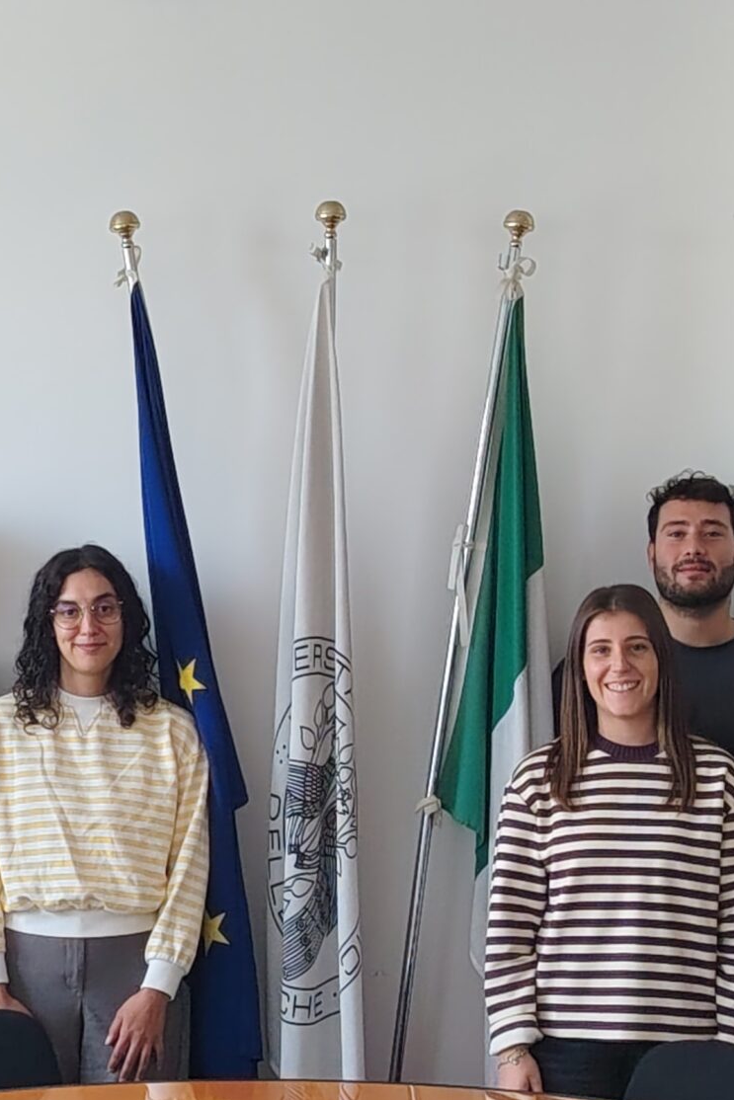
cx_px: 248
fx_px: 2996
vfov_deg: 20.8
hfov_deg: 13.9
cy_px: 599
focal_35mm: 98
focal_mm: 5.25
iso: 154
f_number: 1.75
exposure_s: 1/50
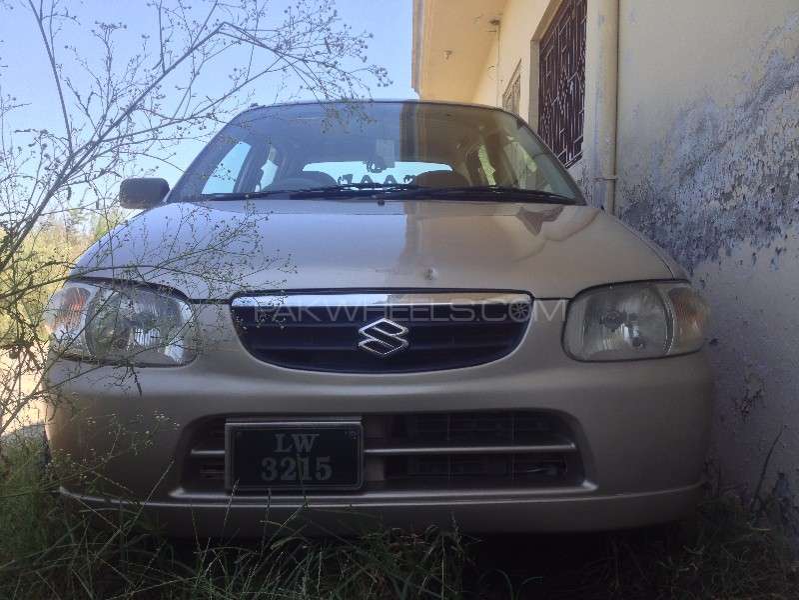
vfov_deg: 40.7
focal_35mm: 35
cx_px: 400
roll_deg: -0.9
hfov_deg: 52.6
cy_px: 300
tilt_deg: -4.0
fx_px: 808
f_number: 2.4
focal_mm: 4.28
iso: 50
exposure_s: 1/424
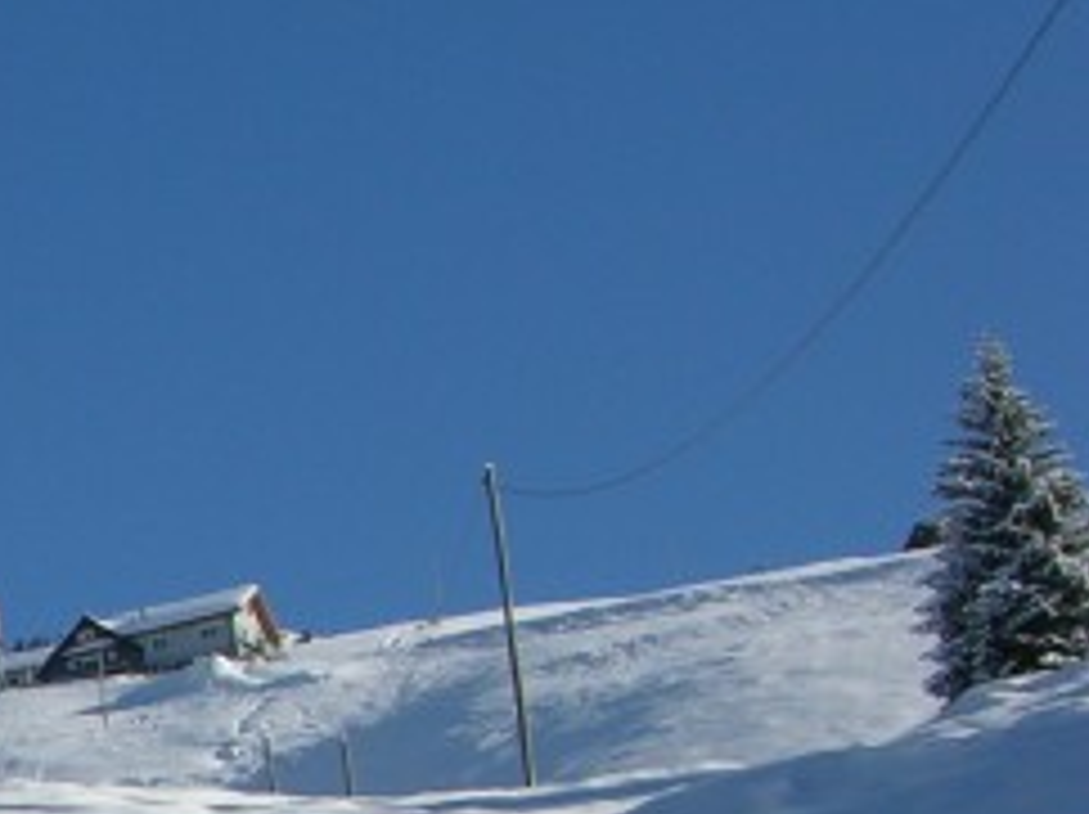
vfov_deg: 8.2
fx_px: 5594
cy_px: 1219
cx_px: -1138
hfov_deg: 10.2
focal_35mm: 178
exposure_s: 1/342
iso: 50
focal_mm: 10.7
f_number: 6.5
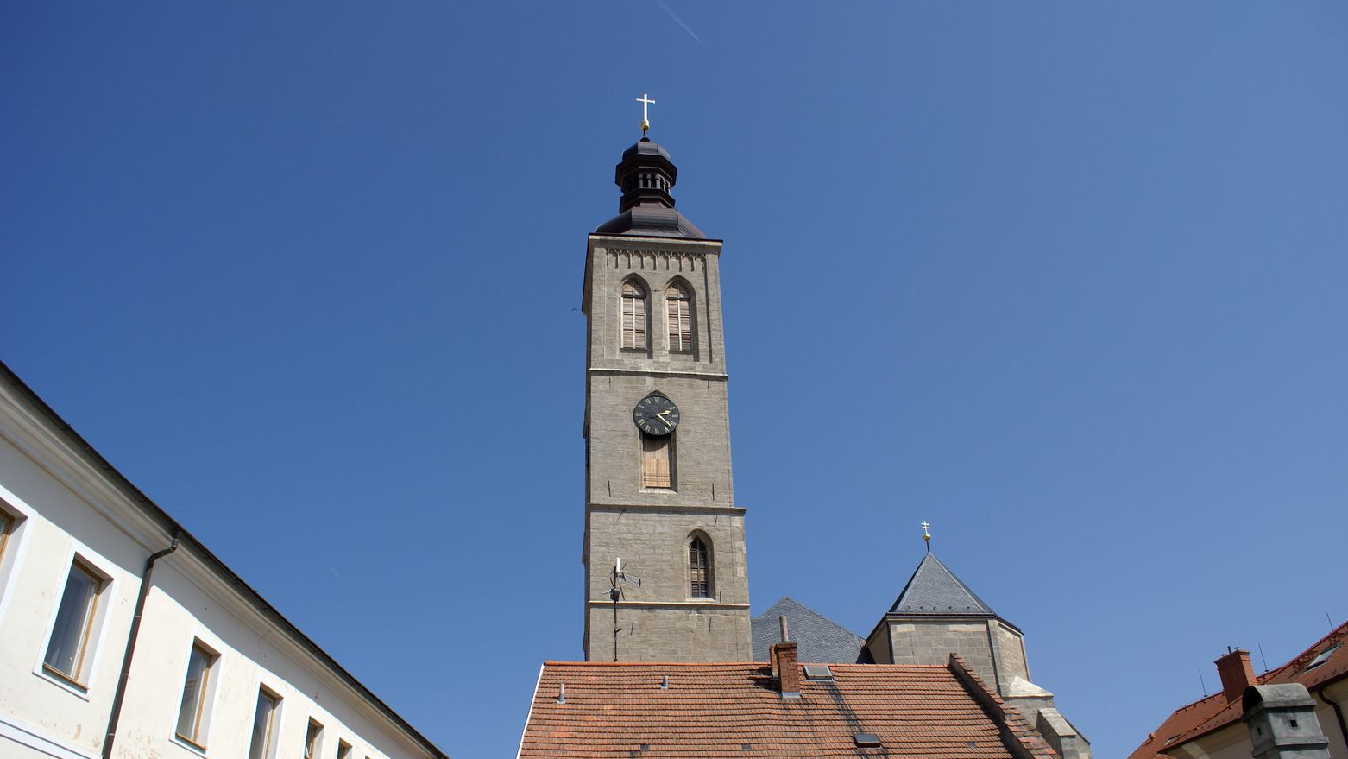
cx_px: 688
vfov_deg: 40.1
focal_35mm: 29
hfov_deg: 66.1
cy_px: 420
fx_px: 1037
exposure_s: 1/1000
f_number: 4.5
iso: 100
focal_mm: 18
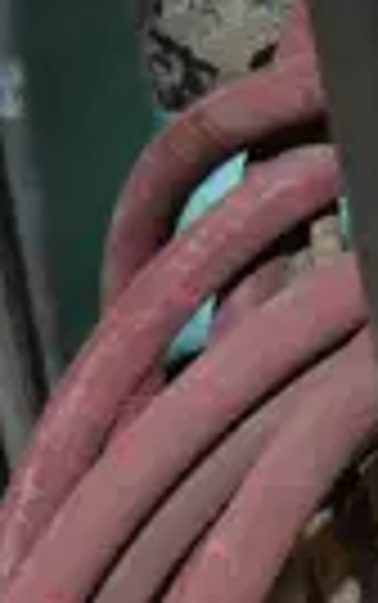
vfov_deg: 8.1
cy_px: 290
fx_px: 4260
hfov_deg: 4.5
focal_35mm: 259
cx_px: 1773
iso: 320
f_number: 3.6
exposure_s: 1/60
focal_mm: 16
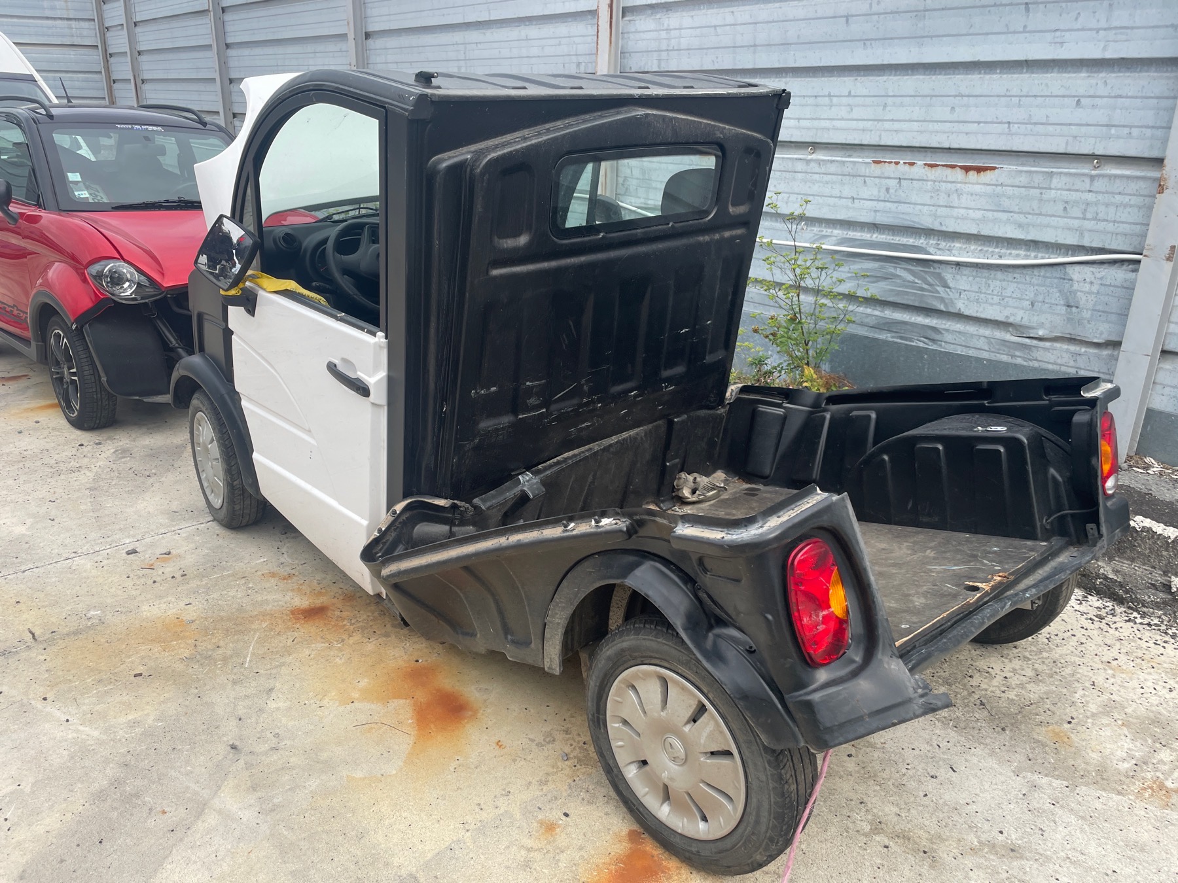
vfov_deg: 53.1
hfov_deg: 67.3
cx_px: 589
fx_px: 885
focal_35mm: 26
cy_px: 442
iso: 32
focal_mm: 4.2
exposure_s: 1/1135
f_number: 1.6
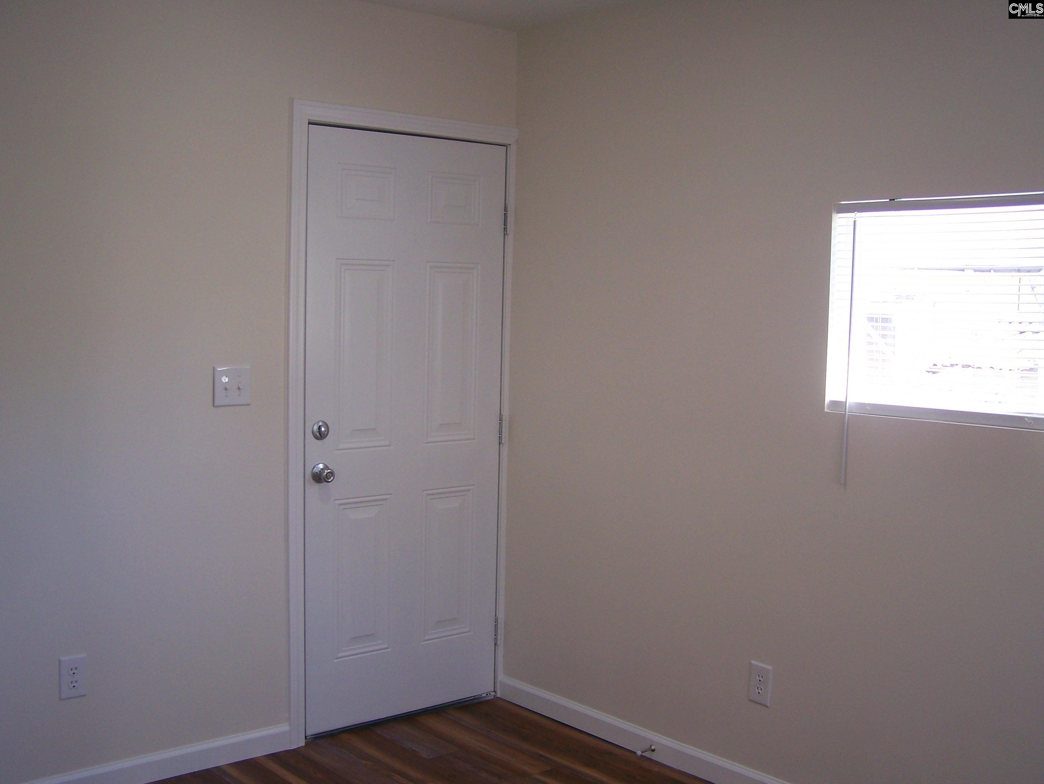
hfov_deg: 48.9
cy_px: 392
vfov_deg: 37.8
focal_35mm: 38
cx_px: 522
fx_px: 1147
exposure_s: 1/50
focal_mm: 6.3
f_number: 2.8
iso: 80
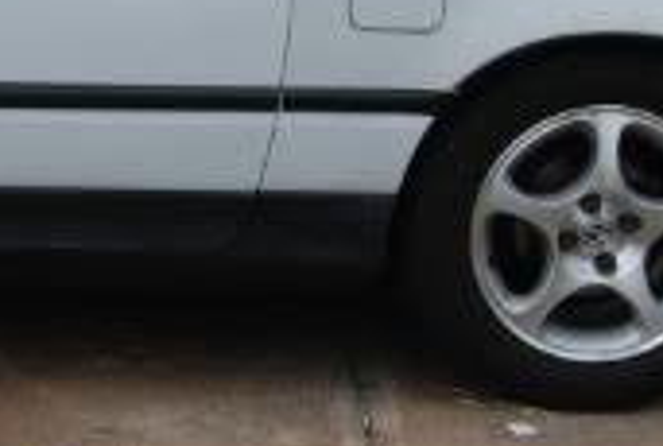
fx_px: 3102
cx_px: -167
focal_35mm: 168
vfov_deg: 8.2
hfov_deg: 11.9
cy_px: 31
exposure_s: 1/160
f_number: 6.3
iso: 100
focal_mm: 30
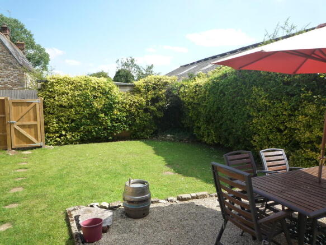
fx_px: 235
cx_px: 163
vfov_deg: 54.9
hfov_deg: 69.4
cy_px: 122
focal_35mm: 25
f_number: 3.2
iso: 160
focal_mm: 4.4
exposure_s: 1/500
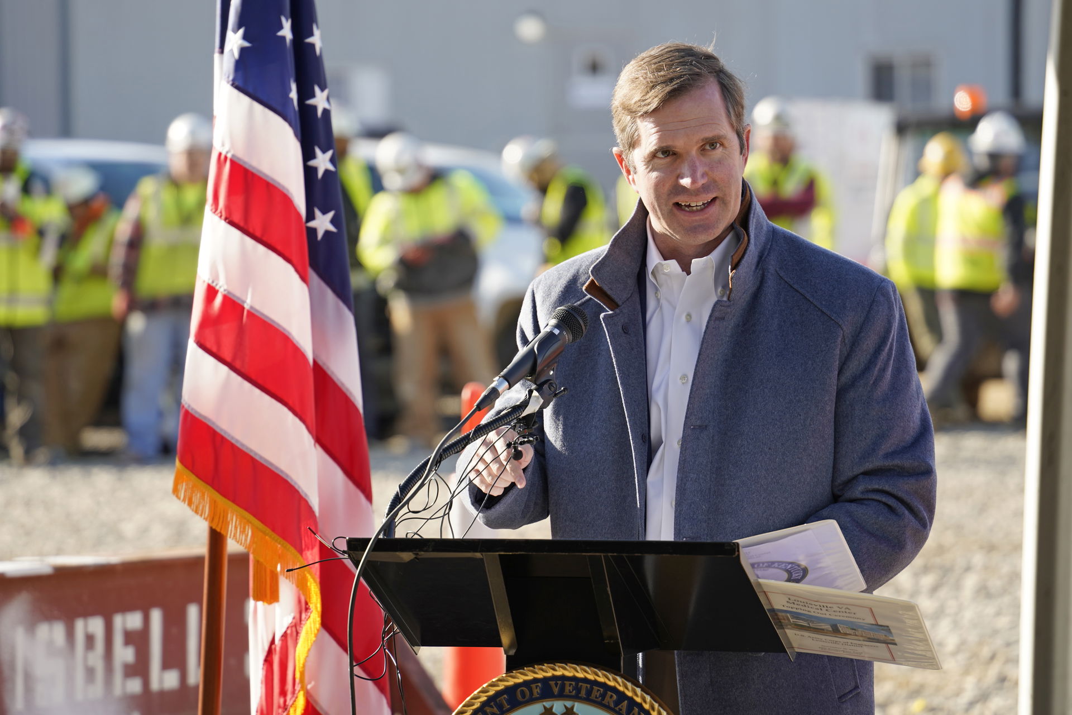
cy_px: 358
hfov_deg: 10.3
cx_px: 536
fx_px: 5955
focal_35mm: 200
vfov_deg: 6.9
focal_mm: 200
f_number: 5.6
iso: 160
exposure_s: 1/250
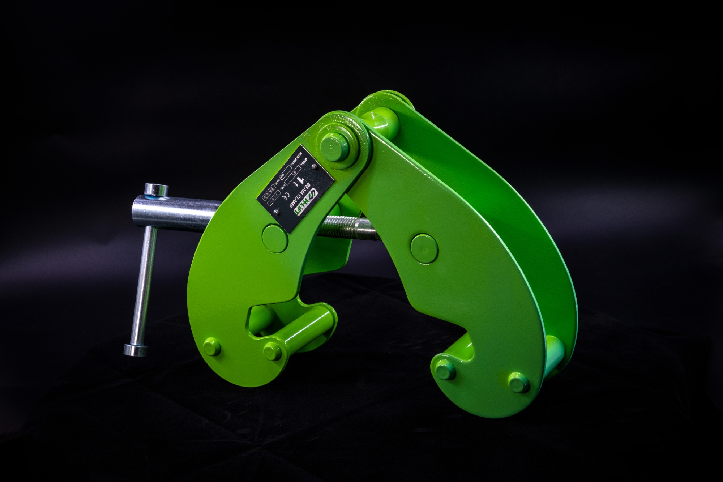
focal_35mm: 70
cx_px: 362
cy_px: 241
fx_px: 1406
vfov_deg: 19.5
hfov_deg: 28.8
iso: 100
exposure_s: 1/50
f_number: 14
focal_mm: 70
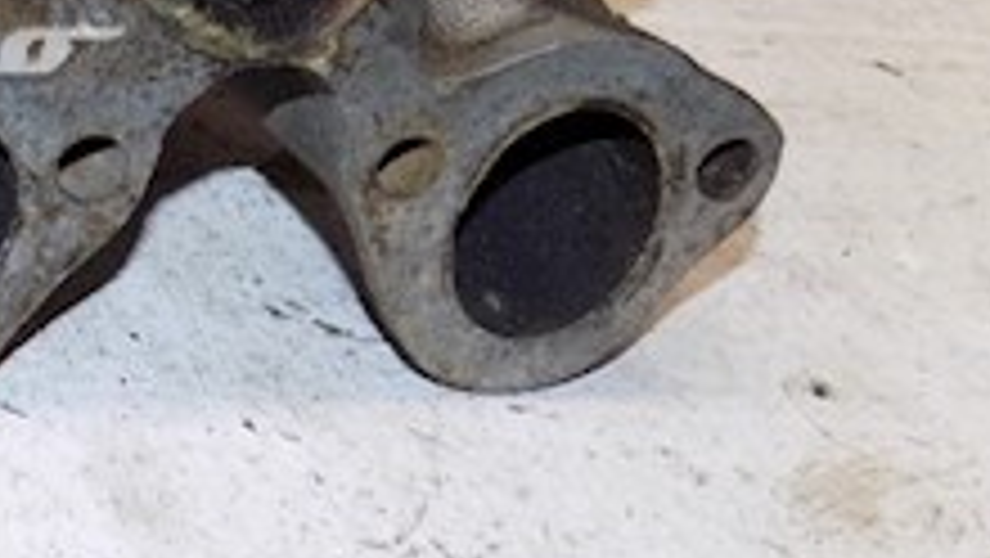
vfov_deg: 16.2
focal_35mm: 73
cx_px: -418
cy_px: 4
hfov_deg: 24.0
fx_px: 1917
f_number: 3.1
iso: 100
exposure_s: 1/30
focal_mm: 4
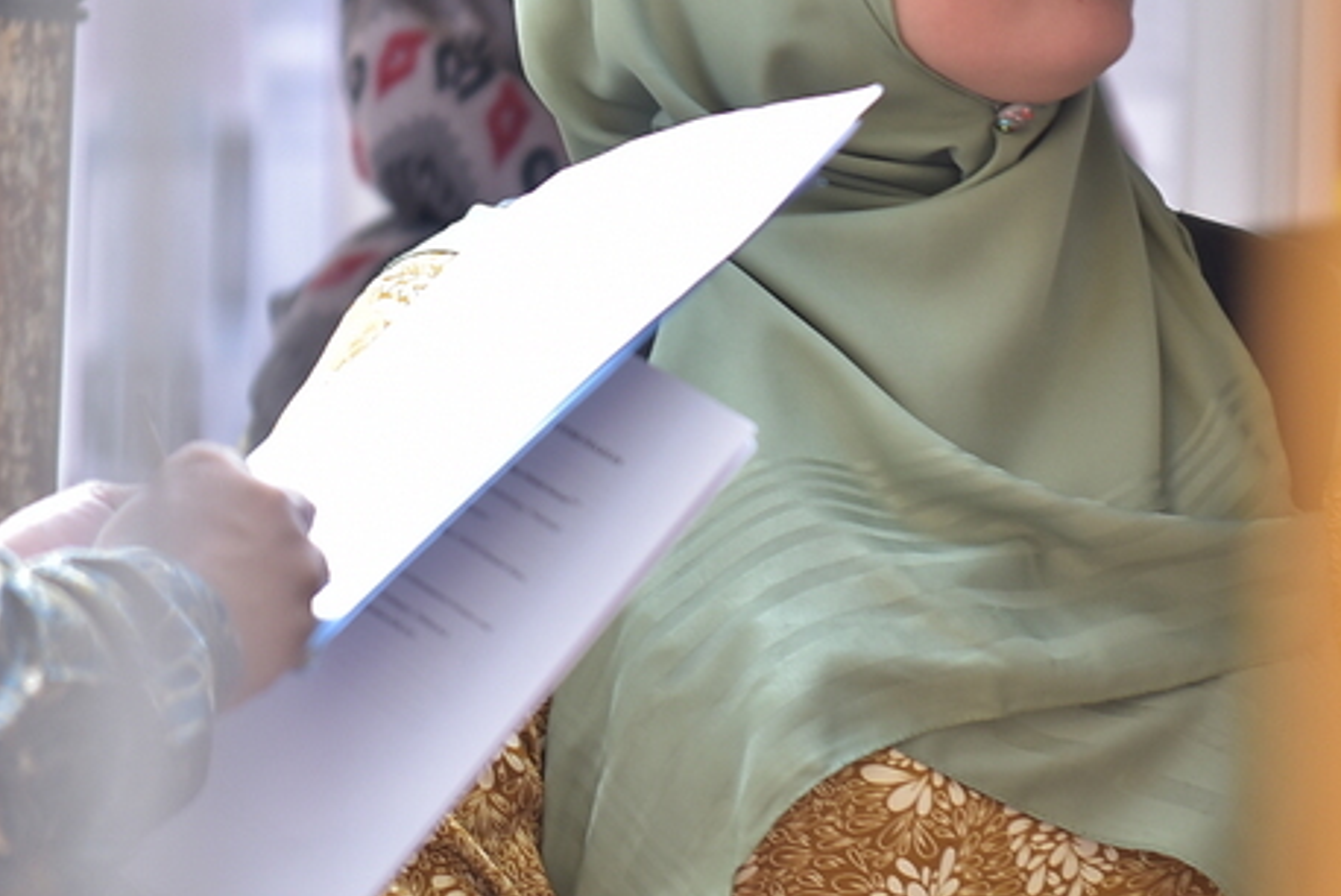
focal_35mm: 671
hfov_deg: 3.1
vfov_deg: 2.1
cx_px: 448
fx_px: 25010
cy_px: 34
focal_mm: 200
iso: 160
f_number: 2.8
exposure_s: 1/160
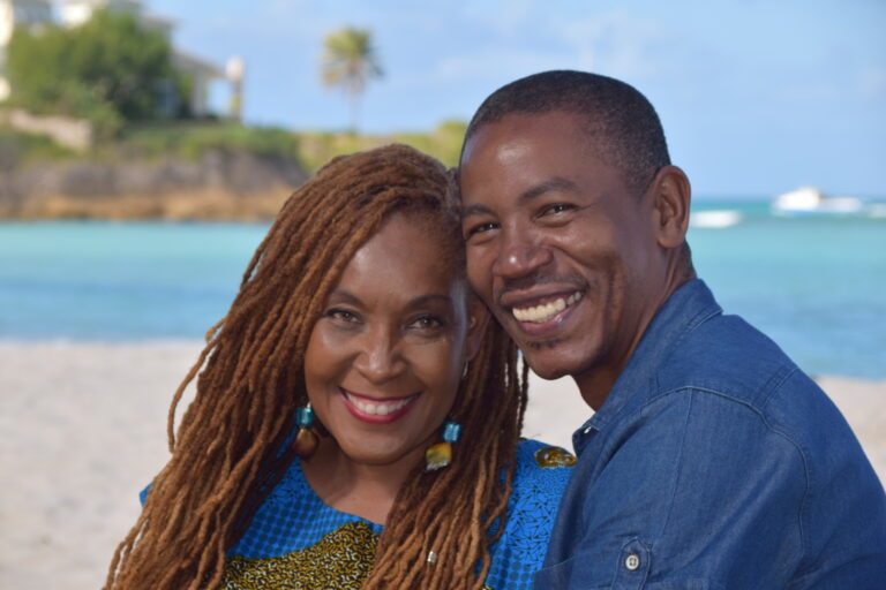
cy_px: 295
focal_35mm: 147
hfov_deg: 14.0
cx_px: 443
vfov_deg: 9.3
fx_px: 3618
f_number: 8
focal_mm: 98
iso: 100
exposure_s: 1/200
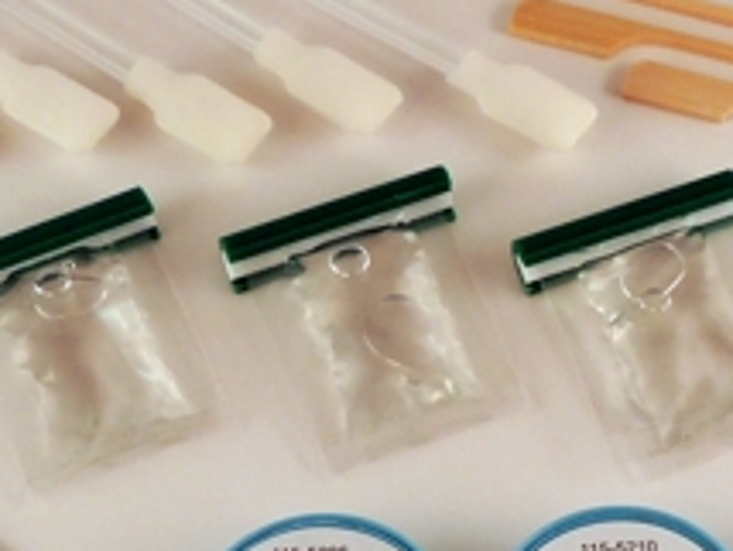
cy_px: 592
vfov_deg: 13.0
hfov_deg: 17.5
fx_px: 2374
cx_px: 541
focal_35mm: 112
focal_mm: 7.1
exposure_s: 1/50
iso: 100
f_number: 3.3
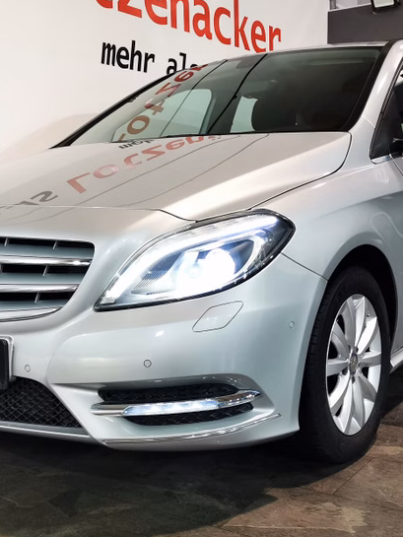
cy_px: 263
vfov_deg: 40.4
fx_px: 729
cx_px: 200
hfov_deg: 30.9
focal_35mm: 47
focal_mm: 5.58
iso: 125
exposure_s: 1/50
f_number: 1.8
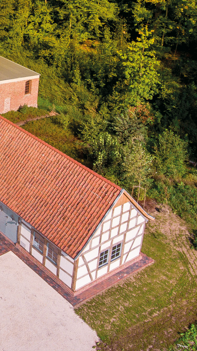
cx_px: -121
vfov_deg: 34.9
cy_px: 47
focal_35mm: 57
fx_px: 530
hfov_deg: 18.1
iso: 100
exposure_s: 1/800
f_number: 2.8
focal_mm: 3.61
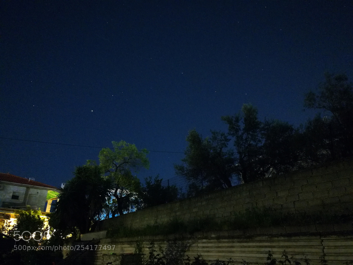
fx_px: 265
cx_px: 176
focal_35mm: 26
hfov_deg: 67.3
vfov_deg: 53.1
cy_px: 132
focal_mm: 3.83
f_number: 2.2
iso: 1600
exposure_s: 8
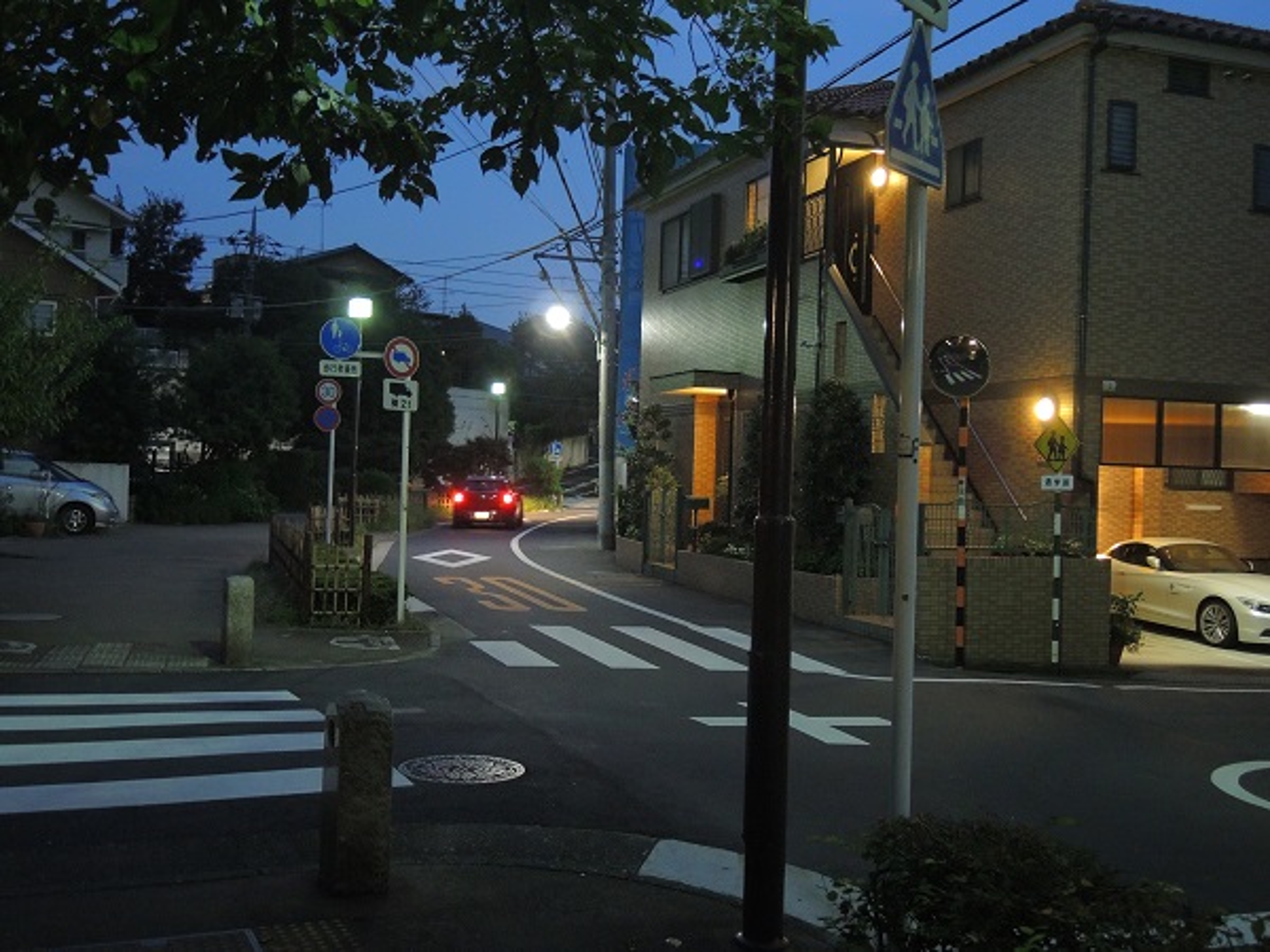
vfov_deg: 40.7
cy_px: 476
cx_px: 635
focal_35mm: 35
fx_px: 1284
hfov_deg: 52.6
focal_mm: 7.6
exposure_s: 1/8
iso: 800
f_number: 2.2
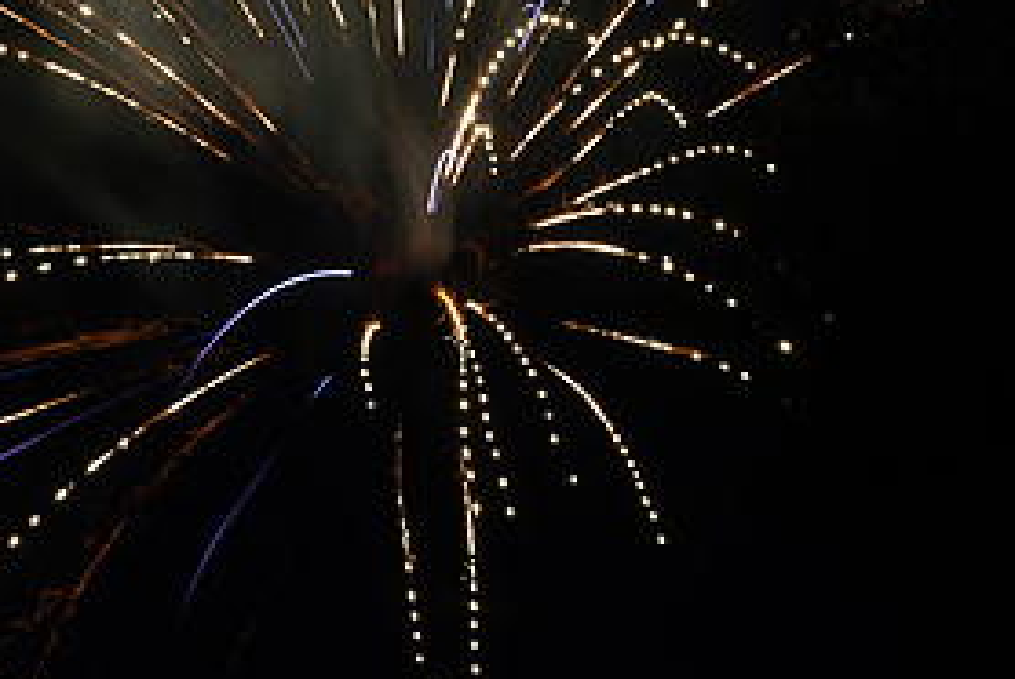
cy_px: 53
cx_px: 204
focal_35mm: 146
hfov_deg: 14.0
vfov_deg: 9.4
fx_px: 4121
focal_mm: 70
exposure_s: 1
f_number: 11
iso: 200
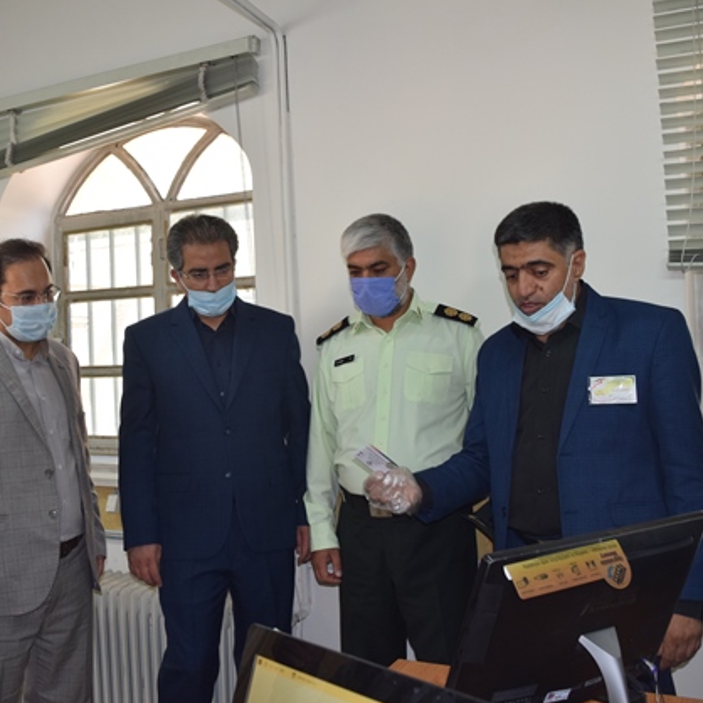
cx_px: 269
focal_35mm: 39
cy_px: 347
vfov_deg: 42.8
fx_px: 896
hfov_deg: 42.6
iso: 560
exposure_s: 1/125
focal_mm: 20
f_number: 5.6
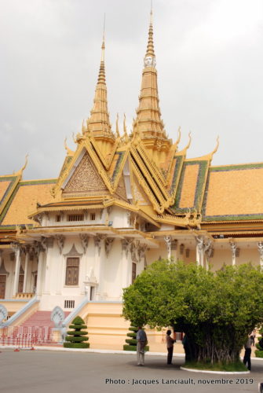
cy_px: 196
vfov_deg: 44.9
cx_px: 132
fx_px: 475
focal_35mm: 44
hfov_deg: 30.9
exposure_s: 1/100
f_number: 11
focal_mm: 29
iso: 100
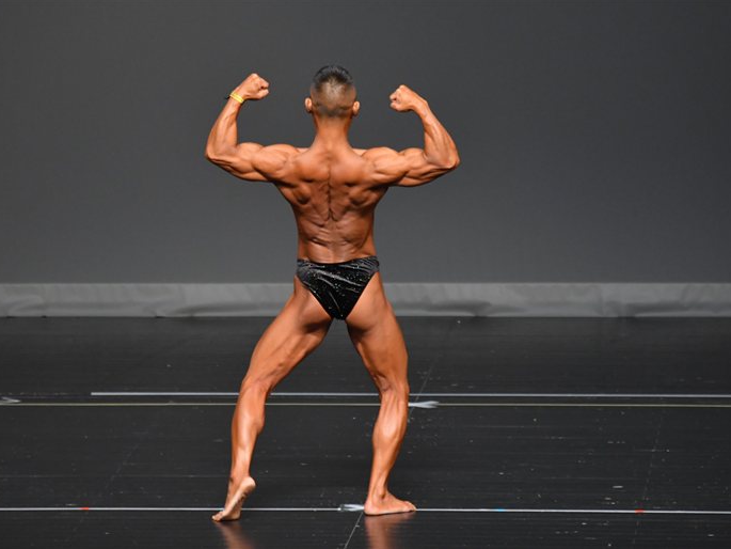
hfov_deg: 5.3
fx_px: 7920
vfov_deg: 4.0
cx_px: 331
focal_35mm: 375
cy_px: 274
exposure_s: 1/400
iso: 2500
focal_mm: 230
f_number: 5.6
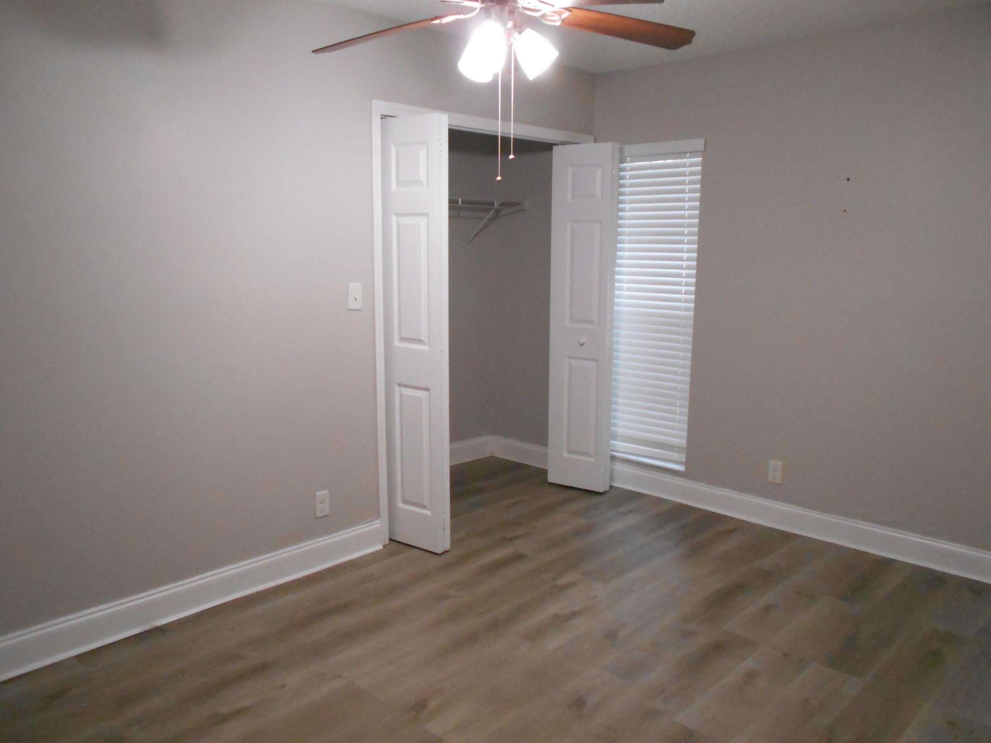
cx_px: 496
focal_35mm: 26
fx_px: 744
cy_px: 372
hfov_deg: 67.3
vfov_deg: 53.1
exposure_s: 1/60
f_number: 3.2
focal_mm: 4.6
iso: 800
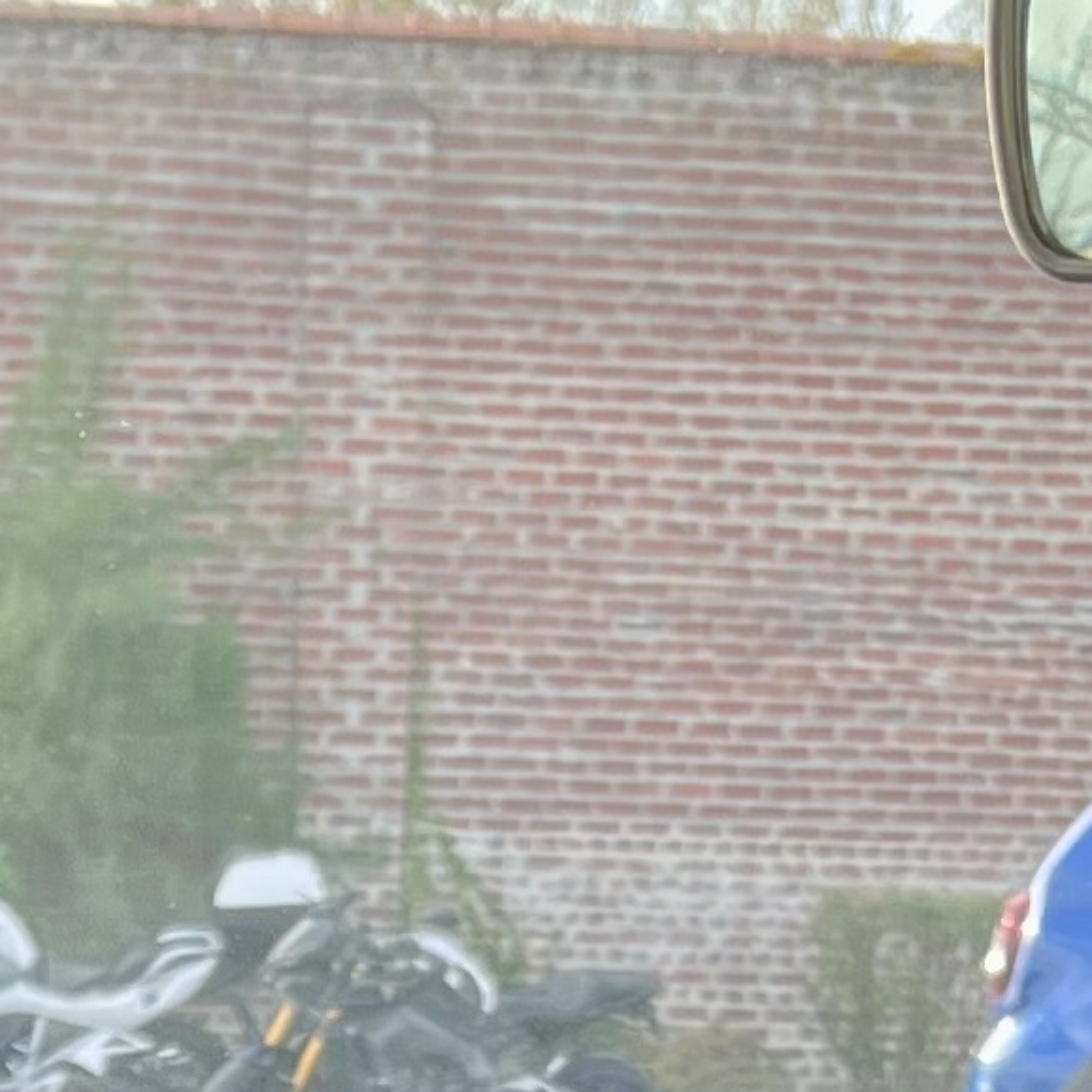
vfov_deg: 9.9
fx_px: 5710
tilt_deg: -17.0
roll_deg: -1.8
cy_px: 2382
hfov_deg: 10.9
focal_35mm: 160
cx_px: 456
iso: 40
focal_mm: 5.7
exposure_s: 1/121
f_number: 1.5
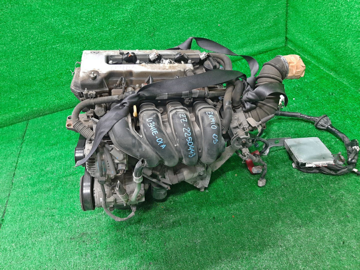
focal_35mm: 26
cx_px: 180
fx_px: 270
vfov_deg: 53.1
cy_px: 135
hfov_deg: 67.3
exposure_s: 1/50
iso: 225
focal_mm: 3.93
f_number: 1.7
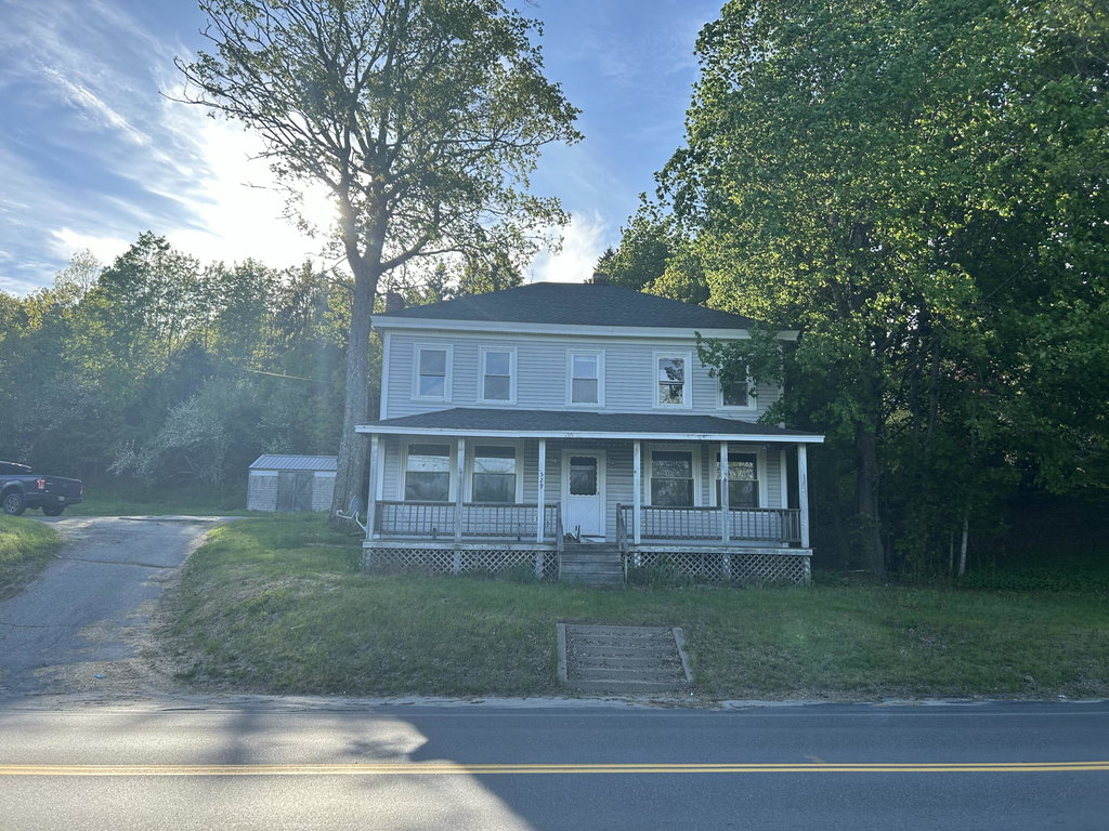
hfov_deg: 67.3
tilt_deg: +7.5
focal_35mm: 26
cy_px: 416
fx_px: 833
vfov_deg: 53.1
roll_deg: -1.2
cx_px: 554
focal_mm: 5.7
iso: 50
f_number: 1.5
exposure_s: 1/1449
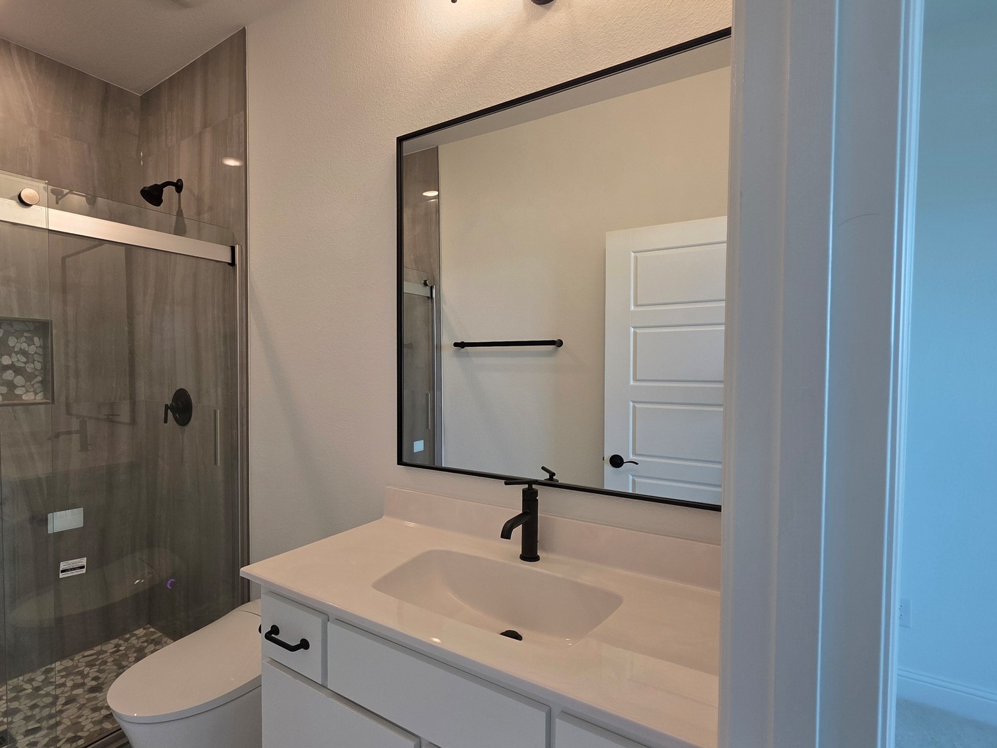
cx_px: 411
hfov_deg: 90.1
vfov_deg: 74.7
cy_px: 397
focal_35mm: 17
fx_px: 490
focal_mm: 2.2
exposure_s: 1/120
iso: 80
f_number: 1.9
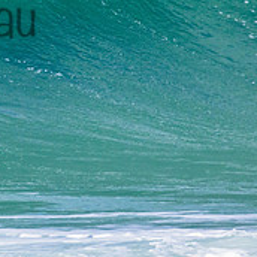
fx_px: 19252
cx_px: -123
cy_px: 2
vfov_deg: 0.8
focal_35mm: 2292
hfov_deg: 0.8
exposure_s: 1/2000
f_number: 11
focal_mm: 800
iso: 2000
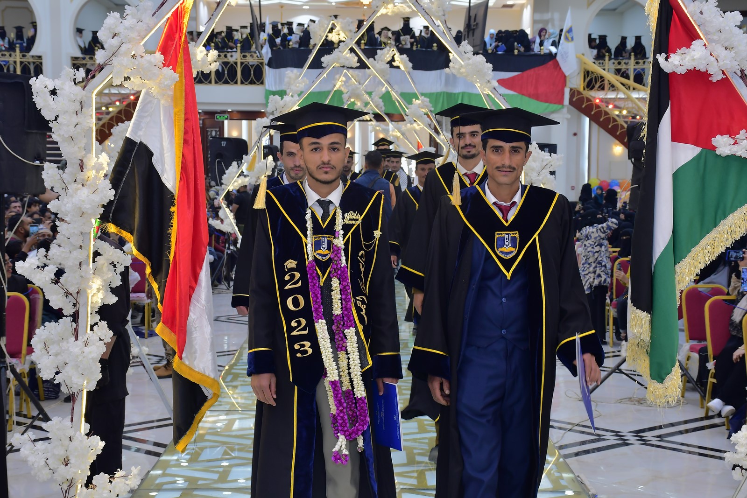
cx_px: 374
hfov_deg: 30.1
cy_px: 249
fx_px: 1390
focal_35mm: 67
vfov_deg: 20.3
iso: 640
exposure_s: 1/60
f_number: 5
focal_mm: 45
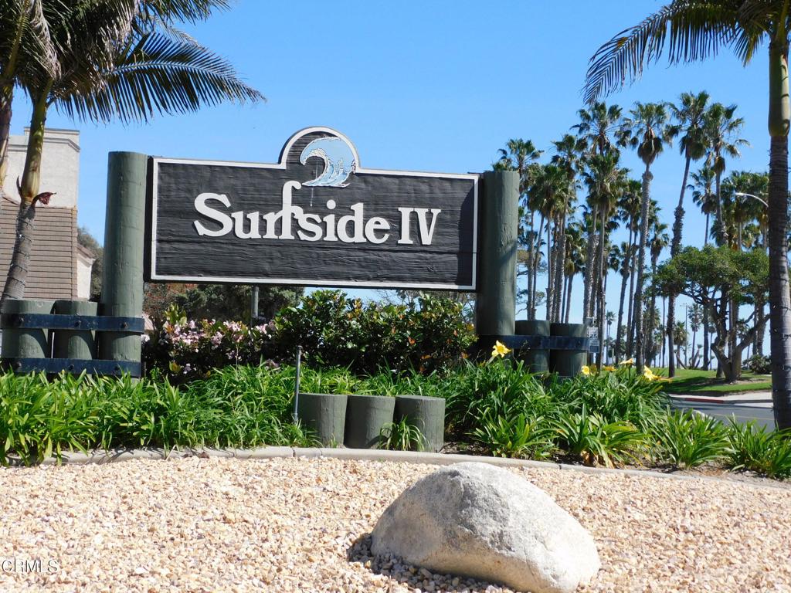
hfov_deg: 38.2
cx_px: 396
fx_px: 1143
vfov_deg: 29.1
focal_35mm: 50
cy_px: 296
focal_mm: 9
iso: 125
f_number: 4
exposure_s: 1/800
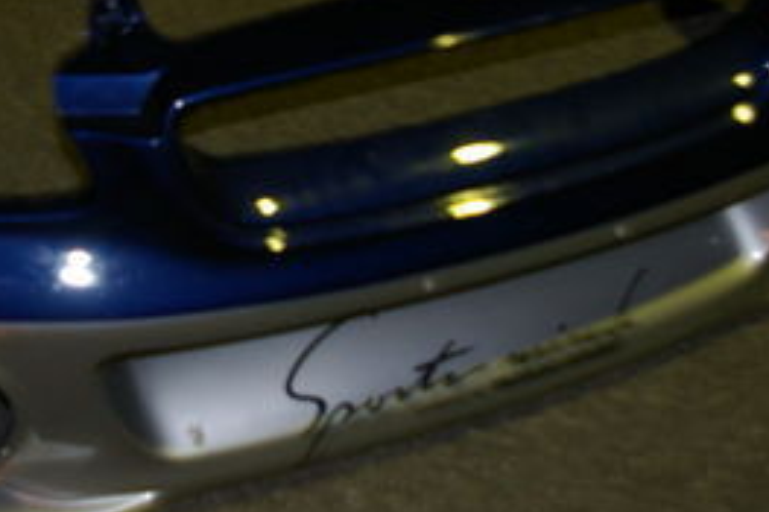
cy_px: 143
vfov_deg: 18.6
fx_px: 1558
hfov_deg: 27.4
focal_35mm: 73
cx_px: 216
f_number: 4
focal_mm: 20
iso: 200
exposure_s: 1
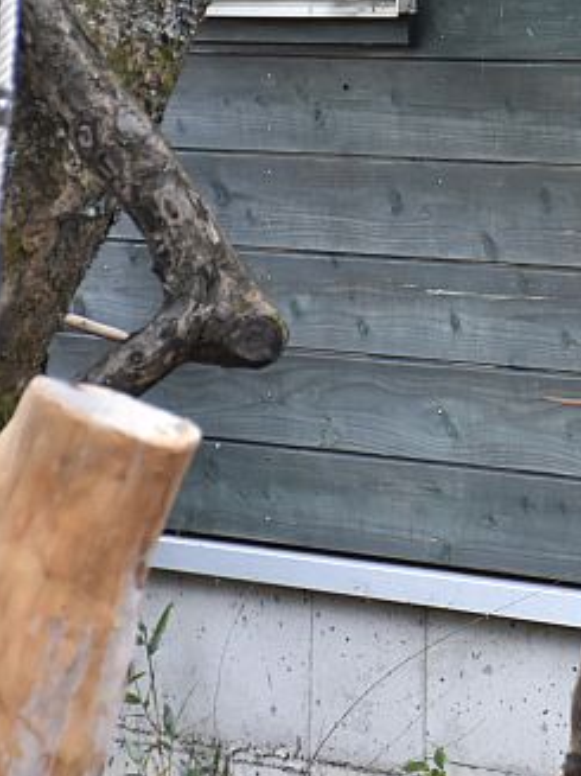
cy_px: 212
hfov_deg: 5.2
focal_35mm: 282
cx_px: 904
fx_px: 6315
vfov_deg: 7.0
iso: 1250
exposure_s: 1/250
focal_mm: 80
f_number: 5.3
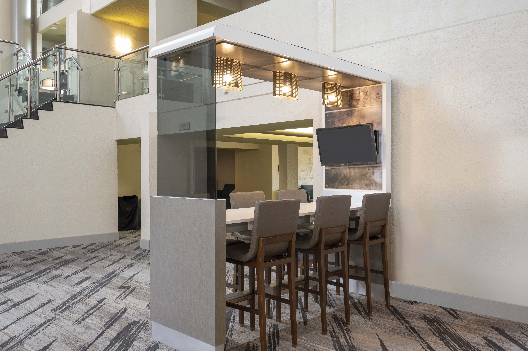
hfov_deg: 62.0
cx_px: 264
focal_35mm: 30
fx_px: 440
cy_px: 176
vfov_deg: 43.6
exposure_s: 1/2
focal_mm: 30
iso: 400
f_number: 7.1
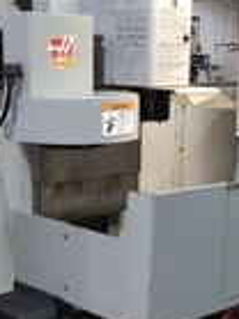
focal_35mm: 75
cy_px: 218
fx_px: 691
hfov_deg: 19.6
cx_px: 115
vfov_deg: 25.8
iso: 100
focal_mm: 5.4
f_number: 1.8
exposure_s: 1/30
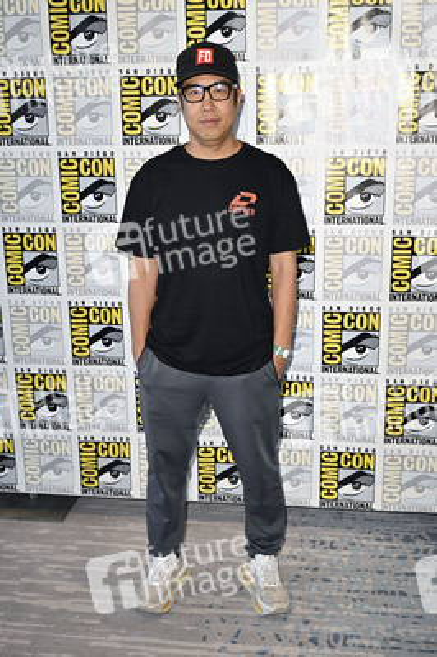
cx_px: 218
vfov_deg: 50.7
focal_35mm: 38
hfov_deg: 35.0
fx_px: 693
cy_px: 328
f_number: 4.5
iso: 1250
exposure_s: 1/250
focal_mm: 38
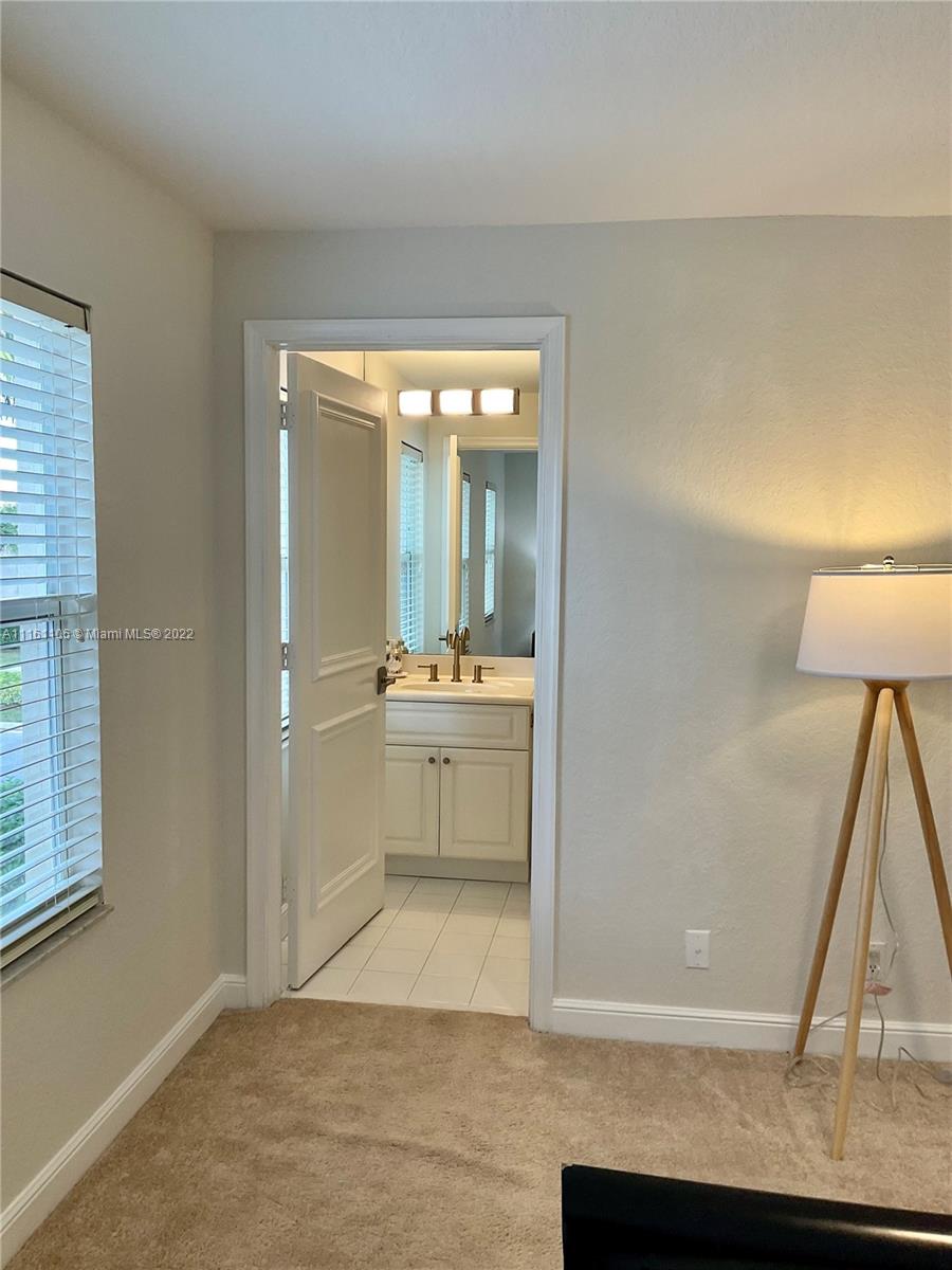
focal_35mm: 29
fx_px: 1063
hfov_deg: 48.2
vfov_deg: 61.7
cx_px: 476
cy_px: 635
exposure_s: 1/60
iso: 32
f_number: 1.8
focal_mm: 3
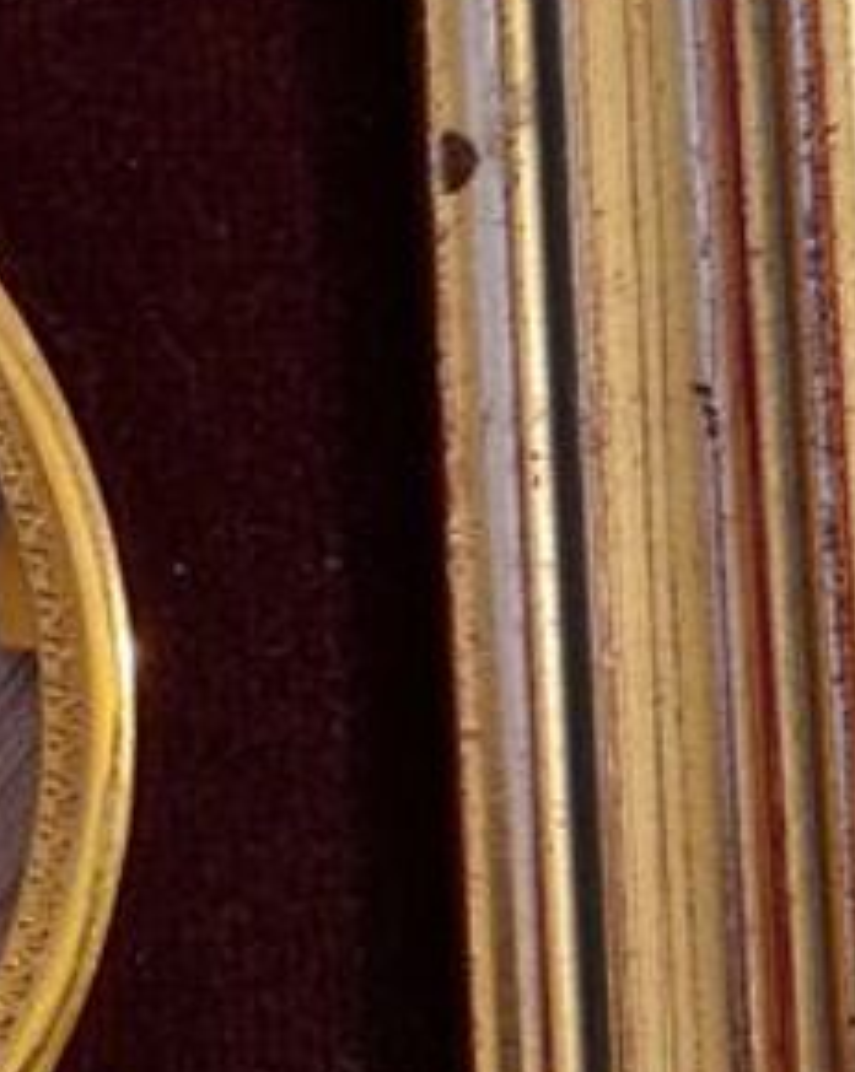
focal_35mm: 103
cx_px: -615
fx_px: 3265
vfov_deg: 18.5
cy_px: 809
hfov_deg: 13.6
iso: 640
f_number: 1.8
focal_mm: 5.4
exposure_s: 1/50
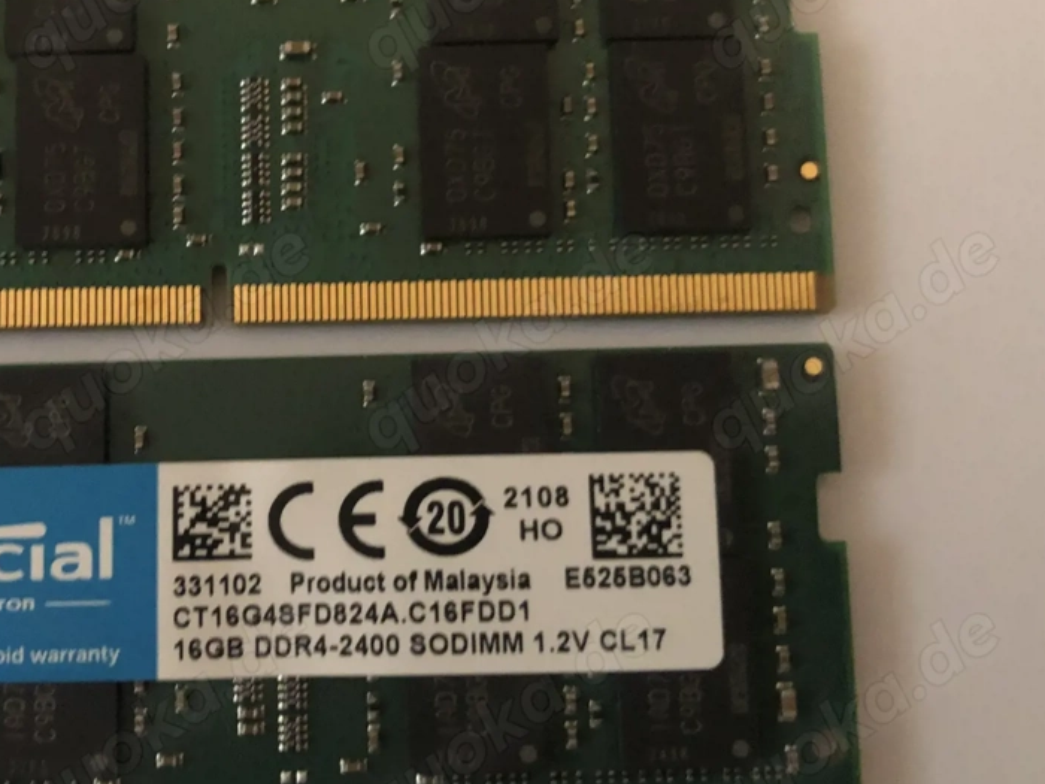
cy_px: 360
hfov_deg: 46.0
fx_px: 1208
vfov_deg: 35.9
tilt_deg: -82.9
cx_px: 345
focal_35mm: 40
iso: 125
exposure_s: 1/4
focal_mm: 3.99
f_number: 1.8
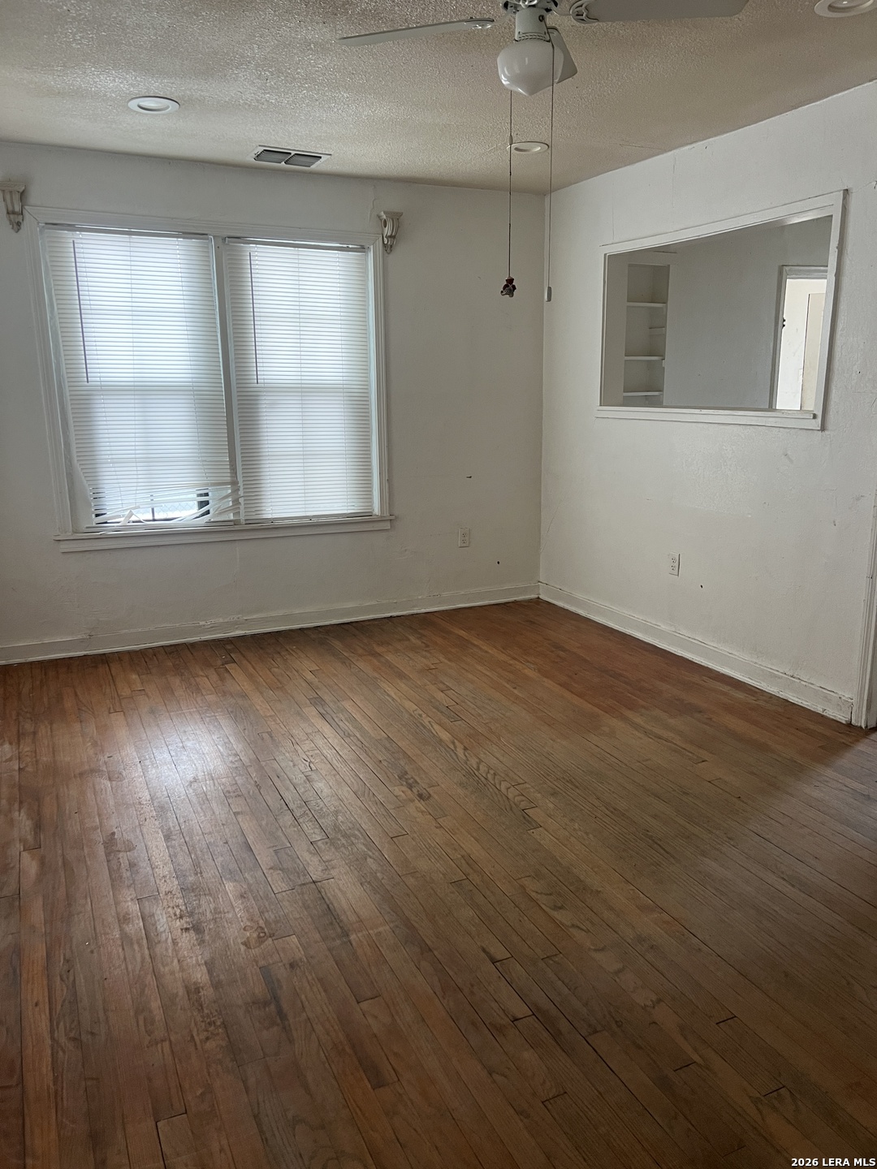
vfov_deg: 67.3
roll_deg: +0.6
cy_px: 584
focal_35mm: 26
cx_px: 438
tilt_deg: -13.2
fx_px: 878
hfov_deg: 53.1
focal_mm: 5.7
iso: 125
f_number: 1.5
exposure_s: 1/65
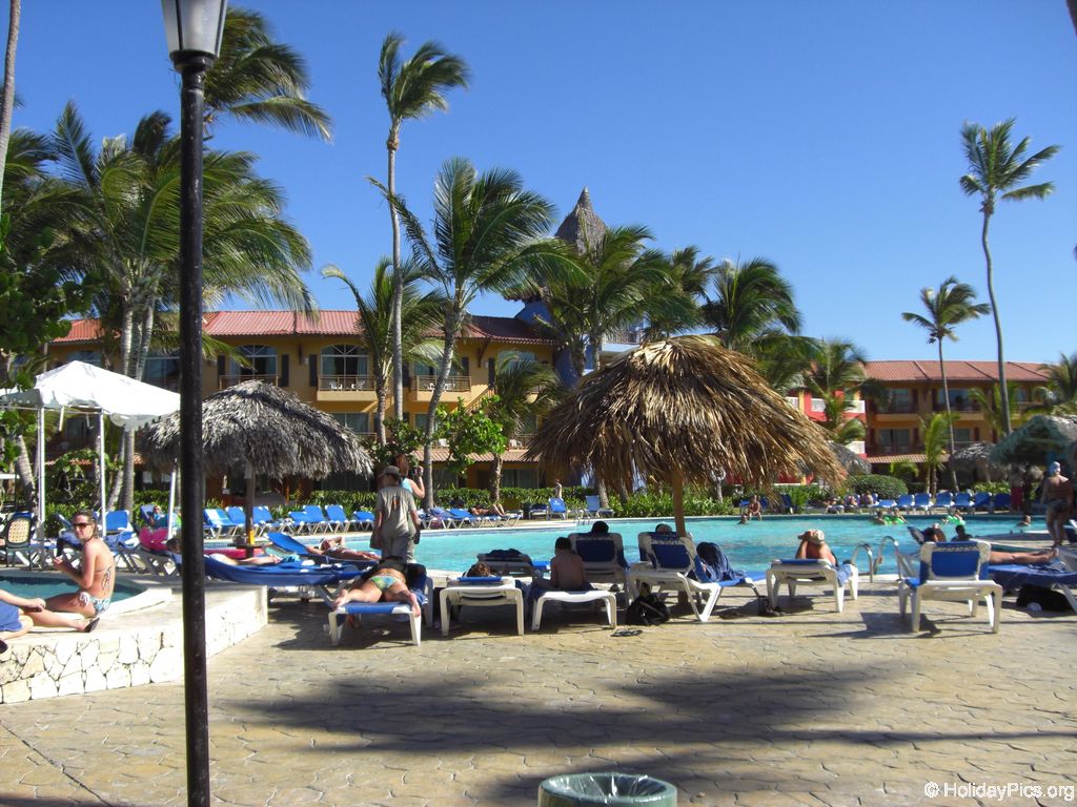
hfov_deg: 49.0
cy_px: 404
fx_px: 1182
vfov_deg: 37.7
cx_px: 538
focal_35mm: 38
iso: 64
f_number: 2.7
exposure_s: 1/1000
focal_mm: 6.2
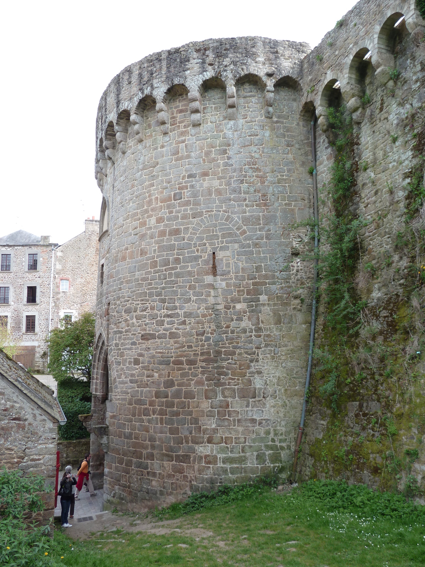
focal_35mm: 29
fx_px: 475
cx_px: 212
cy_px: 284
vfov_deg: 61.7
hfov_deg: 48.2
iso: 80
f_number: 3.4
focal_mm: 4.7
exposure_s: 1/125
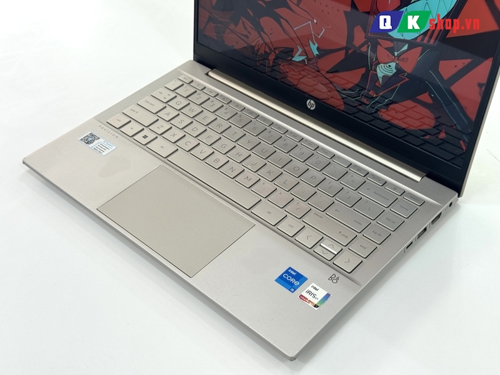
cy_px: 188
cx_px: 250
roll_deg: +4.0
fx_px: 693
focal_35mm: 48
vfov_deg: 30.3
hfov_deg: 39.7
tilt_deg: -43.2
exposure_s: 1/121
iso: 50
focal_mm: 6.76
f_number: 1.78
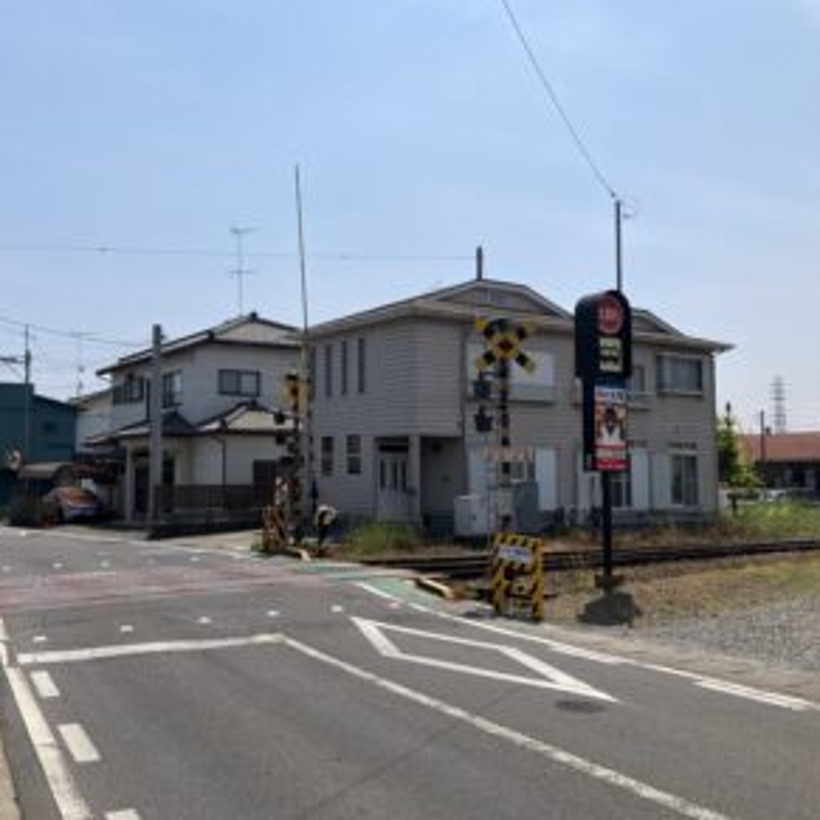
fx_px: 911
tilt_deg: +4.5
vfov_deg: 48.5
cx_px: 273
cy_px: 409
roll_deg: -0.6
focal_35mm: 34
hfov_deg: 47.7
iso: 32
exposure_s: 1/2558
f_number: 1.8
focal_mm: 3.99
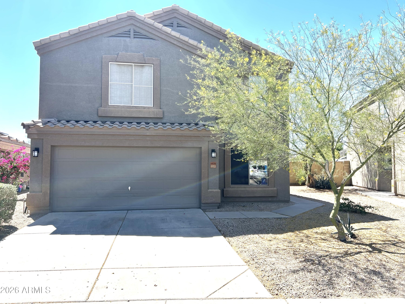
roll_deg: -0.8
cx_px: 202
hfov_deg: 67.3
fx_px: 304
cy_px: 152
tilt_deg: +2.4
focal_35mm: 26
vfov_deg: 53.1
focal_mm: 5.7
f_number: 1.5
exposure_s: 1/2695
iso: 50
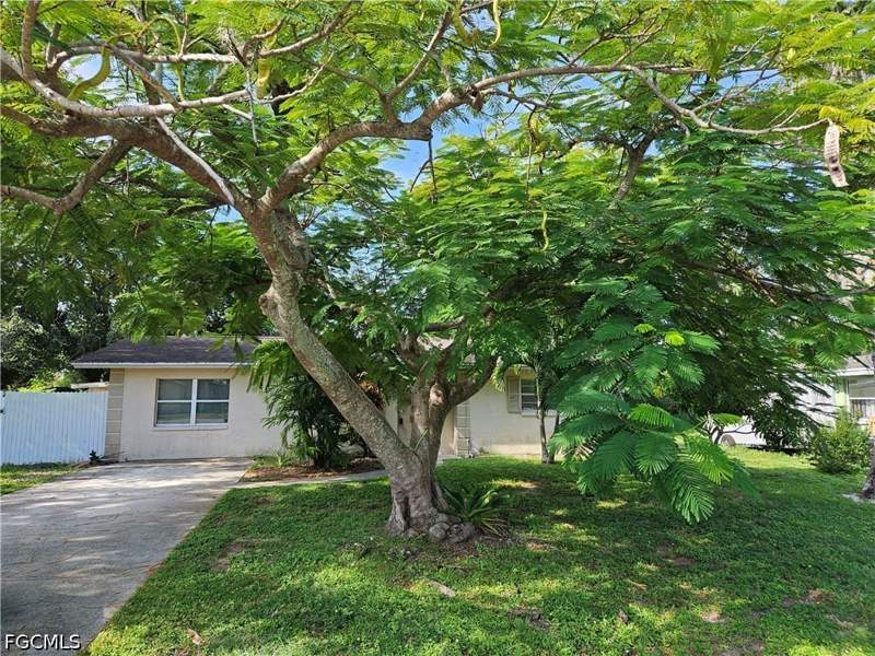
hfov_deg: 73.9
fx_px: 581
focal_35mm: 23
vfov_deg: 58.9
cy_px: 328
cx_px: 438
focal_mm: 5.4
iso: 25
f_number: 1.8
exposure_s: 1/405
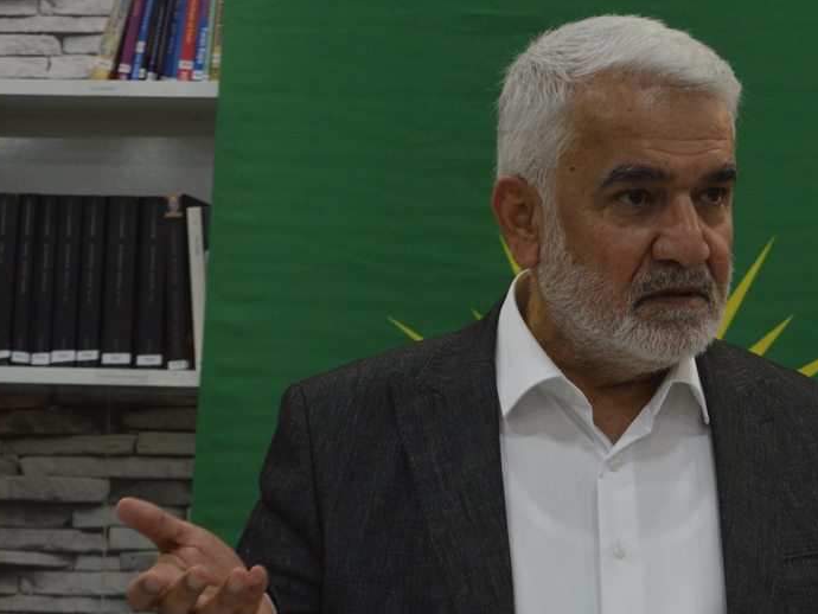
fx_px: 3710
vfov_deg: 9.4
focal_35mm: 157
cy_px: 442
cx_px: 626
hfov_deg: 12.5
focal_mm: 55
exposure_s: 1/15
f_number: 5.6
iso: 560
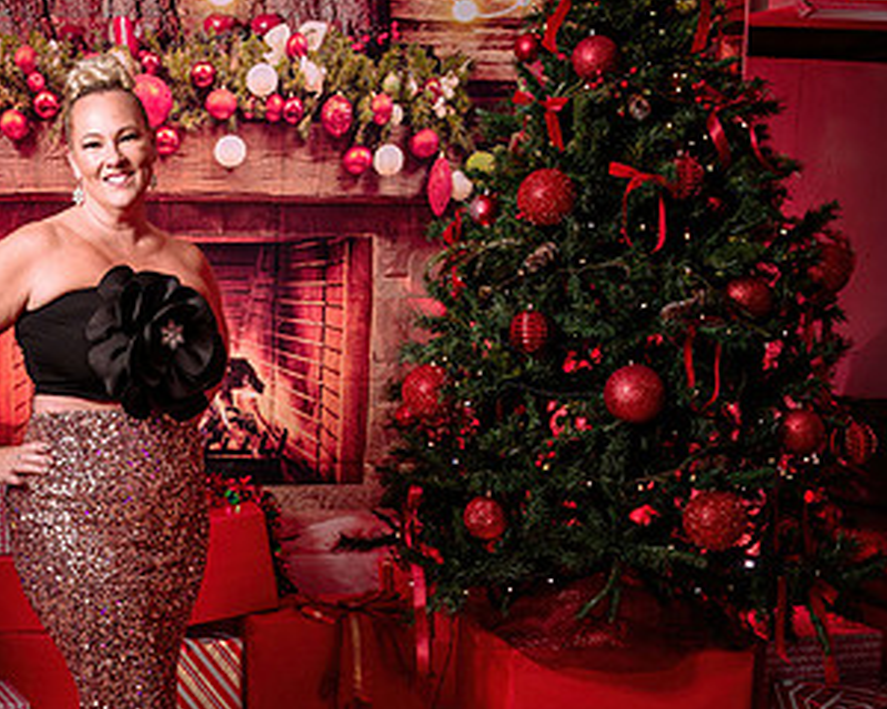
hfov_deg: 33.6
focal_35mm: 54
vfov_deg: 28.0
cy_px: 455
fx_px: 1418
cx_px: 166
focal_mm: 28
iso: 500
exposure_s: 1/160
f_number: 4
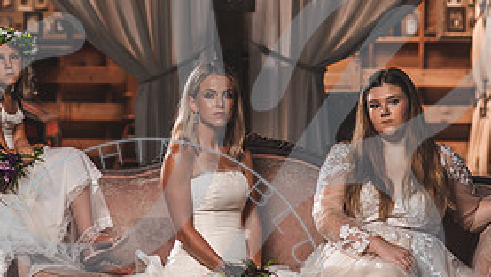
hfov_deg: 10.6
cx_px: 223
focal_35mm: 204
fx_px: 2657
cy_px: 146
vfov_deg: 6.0
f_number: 2.8
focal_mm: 85
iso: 100
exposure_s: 1/125
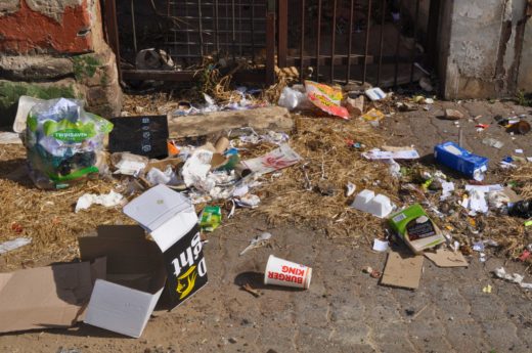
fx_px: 752
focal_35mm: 51
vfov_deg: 26.4
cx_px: 266
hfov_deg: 38.9
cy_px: 176
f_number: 16
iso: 200
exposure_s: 1/200
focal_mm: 34
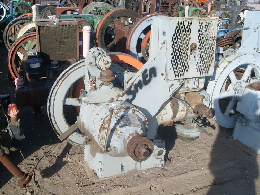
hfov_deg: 49.0
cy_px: 98
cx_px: 130
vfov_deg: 37.7
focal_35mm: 38
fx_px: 286
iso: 80
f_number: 7.7
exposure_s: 1/250
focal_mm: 6.3
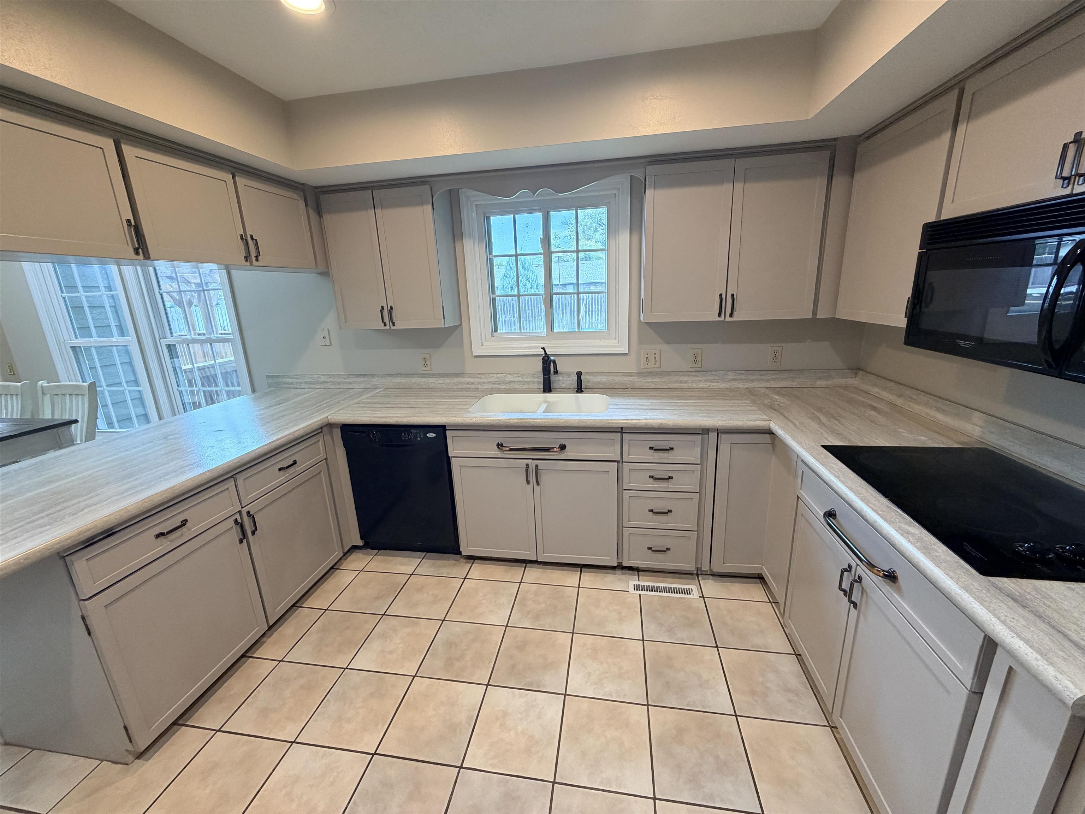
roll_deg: +2.0
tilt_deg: -14.6
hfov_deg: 102.1
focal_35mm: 14
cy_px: 407
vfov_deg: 85.7
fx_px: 439
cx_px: 542
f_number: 2.2
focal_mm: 2.22
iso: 160
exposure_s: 1/60
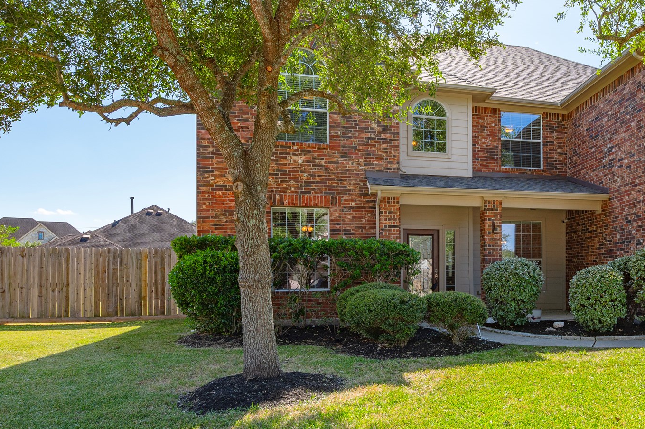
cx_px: 495
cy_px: 278
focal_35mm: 32
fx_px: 573
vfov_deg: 40.7
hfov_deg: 55.5
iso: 125
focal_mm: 20
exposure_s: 1/80
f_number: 13
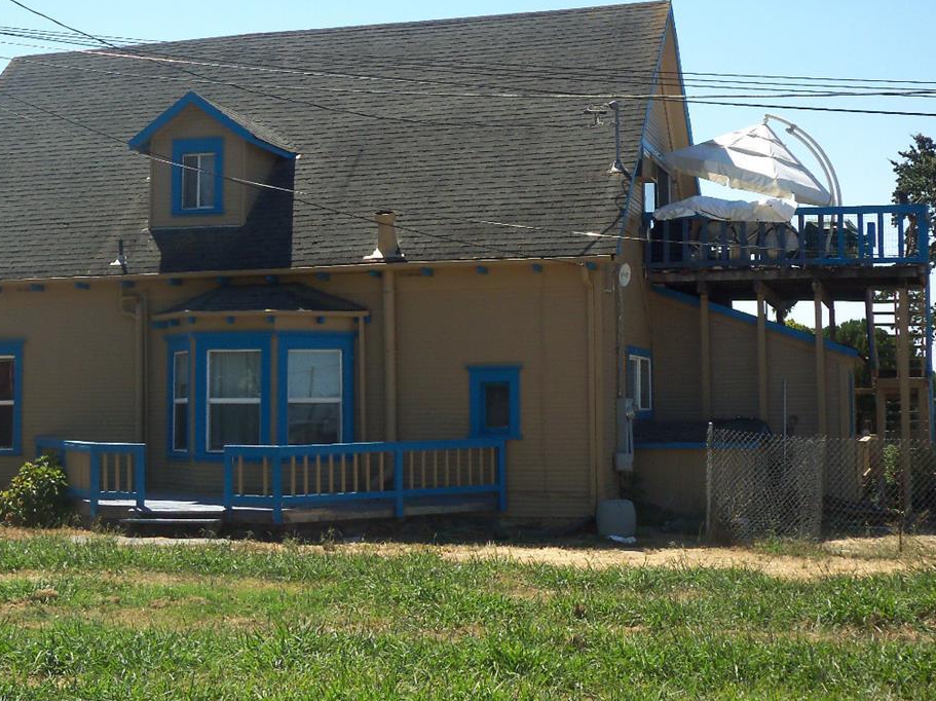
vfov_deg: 26.0
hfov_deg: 34.2
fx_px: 1513
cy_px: 261
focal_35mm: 56
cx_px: 368
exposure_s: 1/800
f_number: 2.9
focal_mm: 5.7
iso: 80
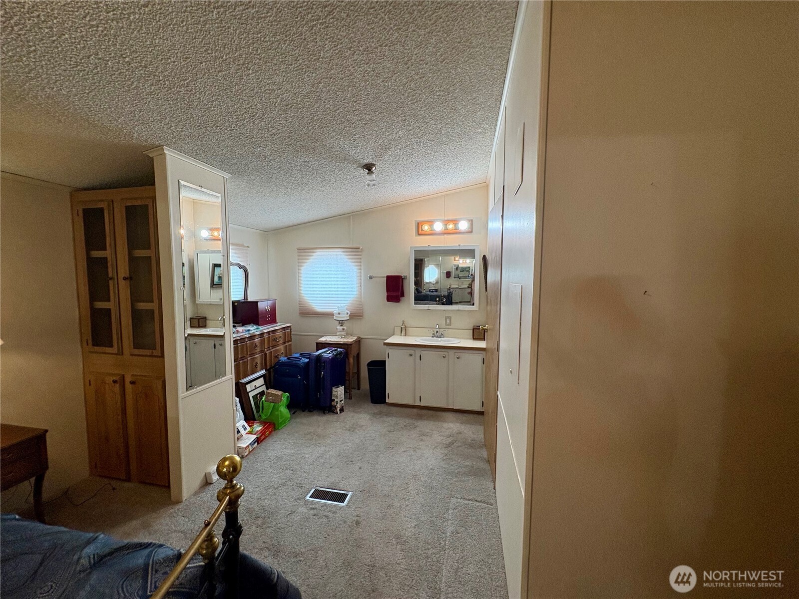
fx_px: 323
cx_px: 400
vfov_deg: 85.7
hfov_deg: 102.1
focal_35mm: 14
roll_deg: -0.4
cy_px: 300
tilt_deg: -3.6
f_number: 2.2
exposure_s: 1/120
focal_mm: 2.22
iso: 250
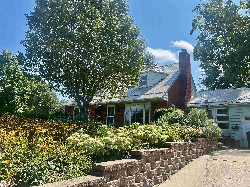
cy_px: 94
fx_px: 188
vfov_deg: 53.1
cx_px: 125
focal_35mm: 26
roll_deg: -2.0
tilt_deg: +12.9
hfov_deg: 67.3
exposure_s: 1/2457
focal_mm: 5.7
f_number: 1.5
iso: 50
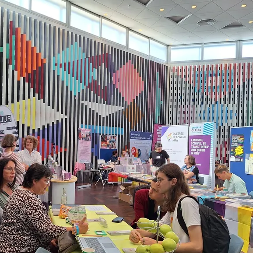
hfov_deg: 45.5
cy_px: 144
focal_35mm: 36
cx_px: 89
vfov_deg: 45.9
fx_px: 298
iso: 64
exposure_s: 1/100
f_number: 1.8
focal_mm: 5.54
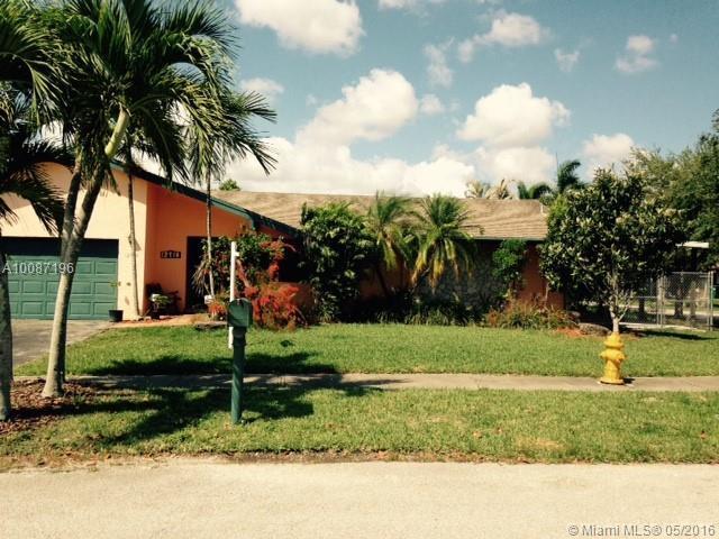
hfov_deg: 55.4
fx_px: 685
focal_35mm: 33
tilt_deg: -2.0
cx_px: 360
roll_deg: -0.8
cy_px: 270
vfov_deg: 42.9
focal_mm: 4.12
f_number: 2.4
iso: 50
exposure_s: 1/1748
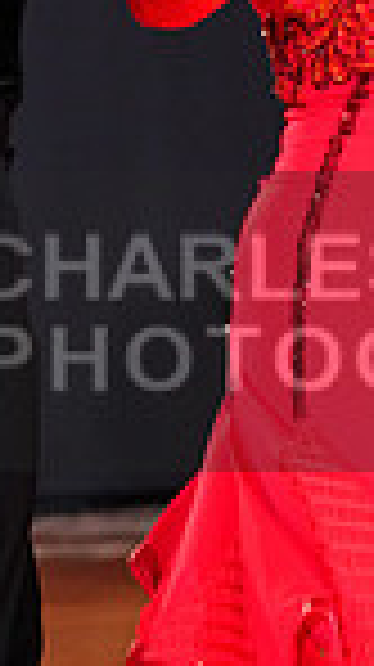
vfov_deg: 3.9
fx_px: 9772
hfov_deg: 2.2
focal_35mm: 553
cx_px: 250
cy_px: 324
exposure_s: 1/160
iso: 2500
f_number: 4.5
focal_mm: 135
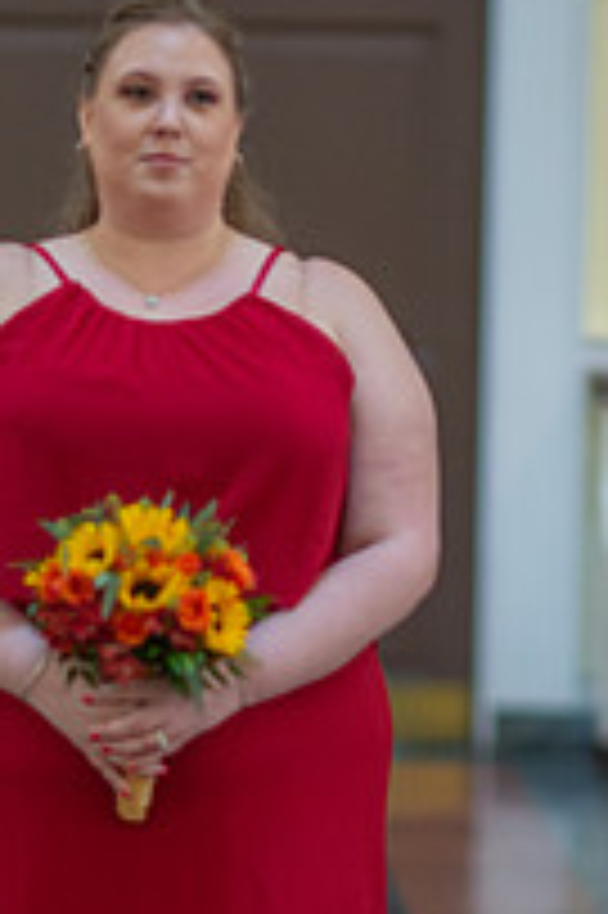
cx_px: 164
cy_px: 657
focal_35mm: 299
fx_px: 7587
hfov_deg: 4.6
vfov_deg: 6.9
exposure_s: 1/250
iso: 1600
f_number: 2
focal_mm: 135
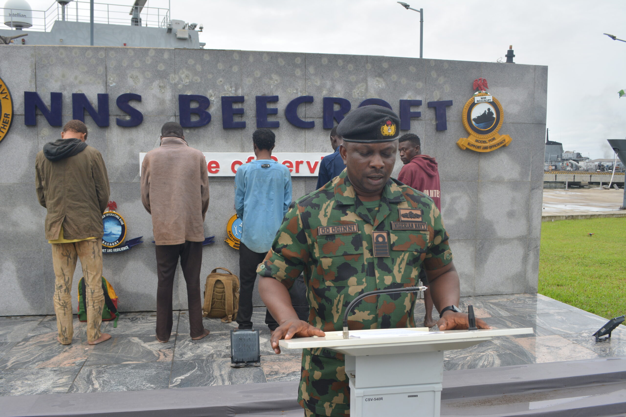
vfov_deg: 43.6
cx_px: 313
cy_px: 208
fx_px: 522
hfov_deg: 61.9
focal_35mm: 30
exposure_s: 1/200
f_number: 7.1
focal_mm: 20
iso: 200
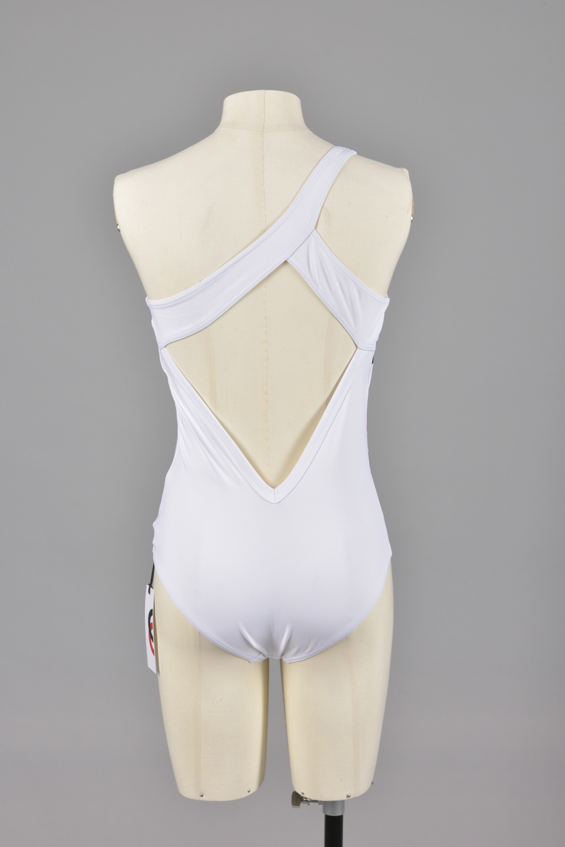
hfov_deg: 22.6
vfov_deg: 33.4
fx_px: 1411
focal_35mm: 60
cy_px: 424
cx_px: 282
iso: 64
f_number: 11
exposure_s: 1/125
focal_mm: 60
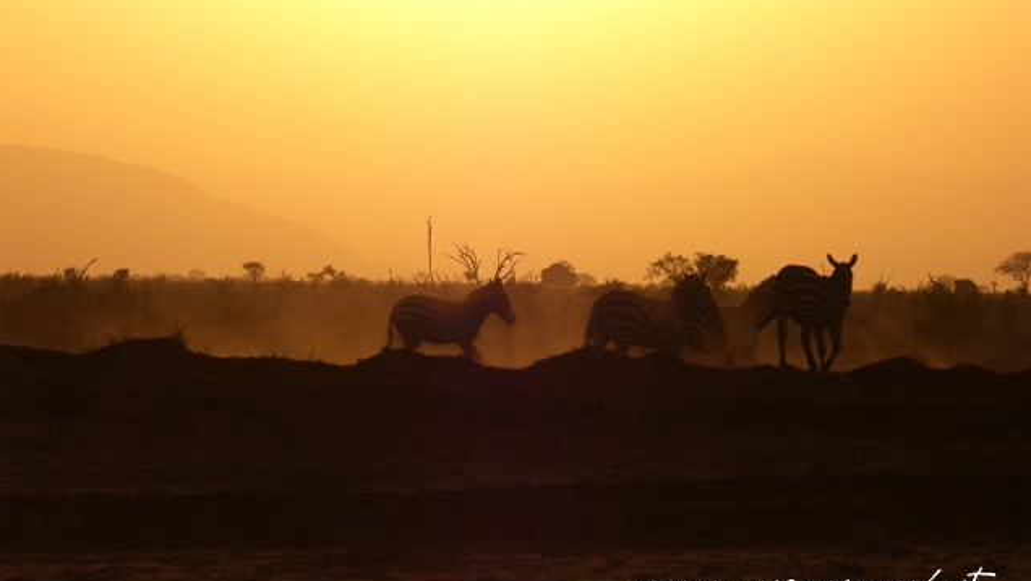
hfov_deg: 7.6
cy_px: 255
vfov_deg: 4.3
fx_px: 7793
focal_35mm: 285
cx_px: 516
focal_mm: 66.7
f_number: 6.3
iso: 50
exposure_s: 1/1250
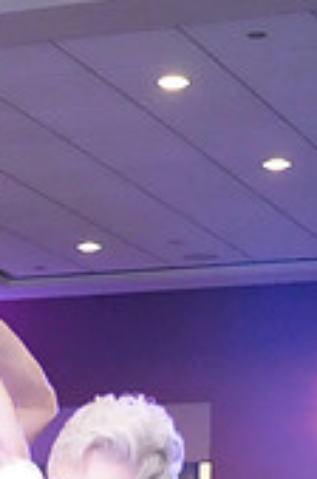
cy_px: 774
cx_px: -106
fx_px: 1963
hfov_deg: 9.1
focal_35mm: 148
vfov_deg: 13.0
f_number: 4
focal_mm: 43
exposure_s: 1/400
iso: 12800
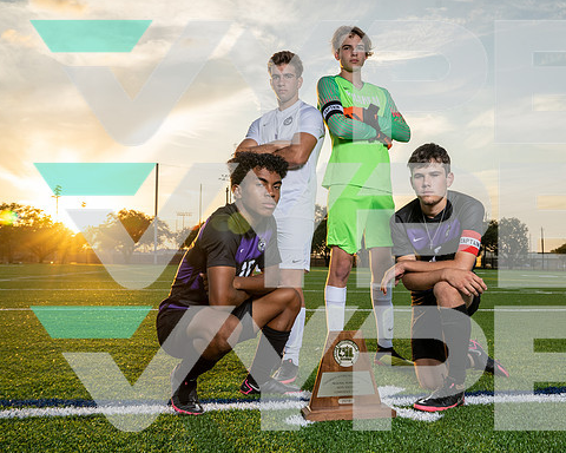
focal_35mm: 34
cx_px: 334
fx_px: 570
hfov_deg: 52.6
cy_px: 226
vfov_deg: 43.4
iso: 320
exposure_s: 1/250
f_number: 8
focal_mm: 30
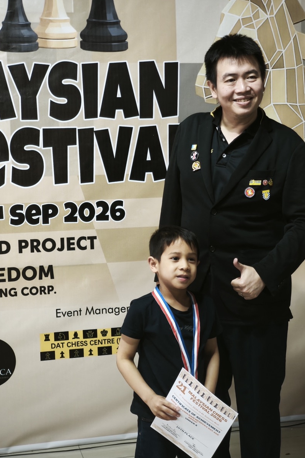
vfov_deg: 31.4
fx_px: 814
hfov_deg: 21.2
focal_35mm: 64
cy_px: 229
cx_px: 192
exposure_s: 1/50
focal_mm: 7.1
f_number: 1.9
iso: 1250
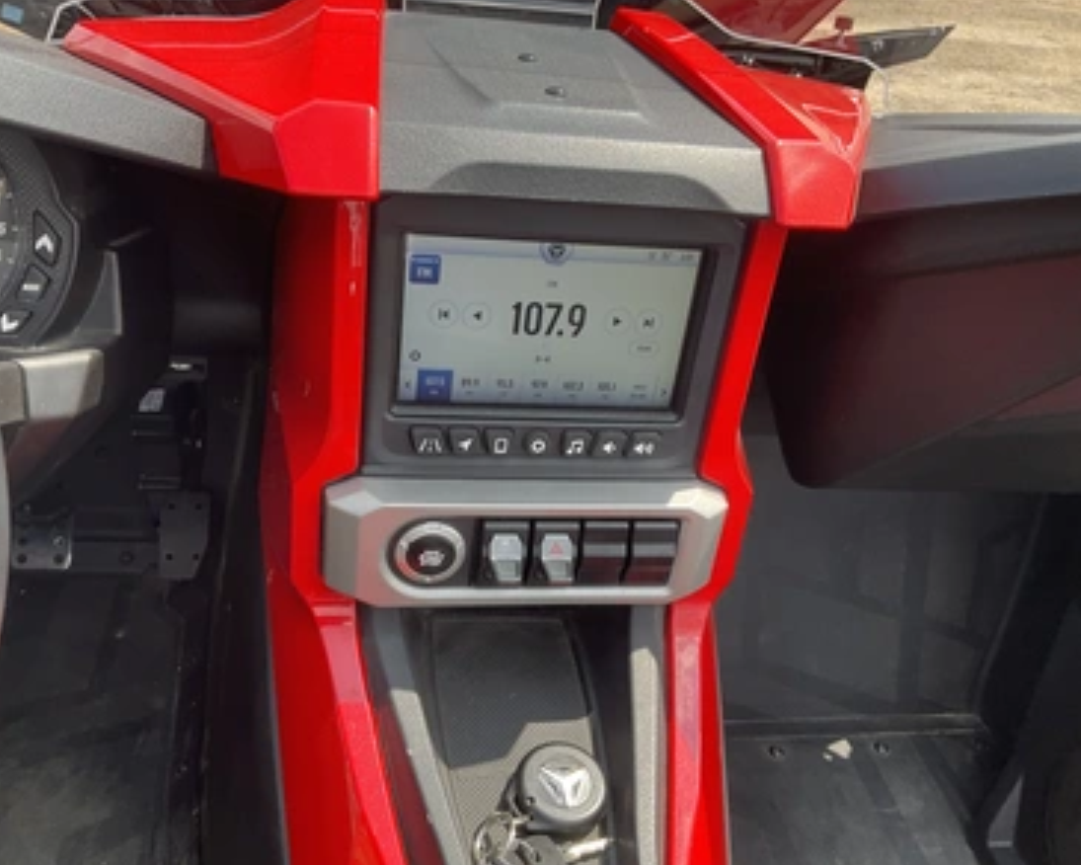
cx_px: 498
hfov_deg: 57.1
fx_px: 992
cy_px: 427
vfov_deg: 47.1
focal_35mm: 31
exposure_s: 1/269
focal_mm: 3
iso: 25
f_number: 1.8
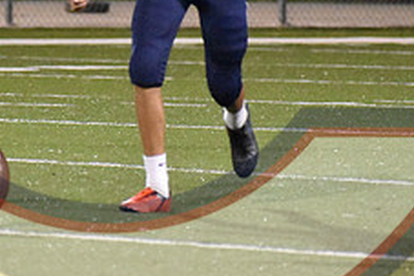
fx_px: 9687
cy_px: 34
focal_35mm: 843
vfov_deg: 1.6
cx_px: 102
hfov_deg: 2.4
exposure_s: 1/250
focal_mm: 220
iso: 12800
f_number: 5.6
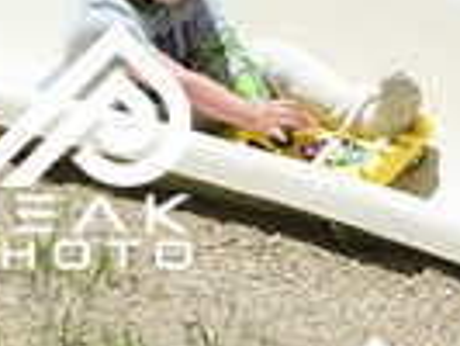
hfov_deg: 3.5
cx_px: 86
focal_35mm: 563
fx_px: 7488
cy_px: 123
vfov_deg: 2.6
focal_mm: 195
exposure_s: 1/1250
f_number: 6.3
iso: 400
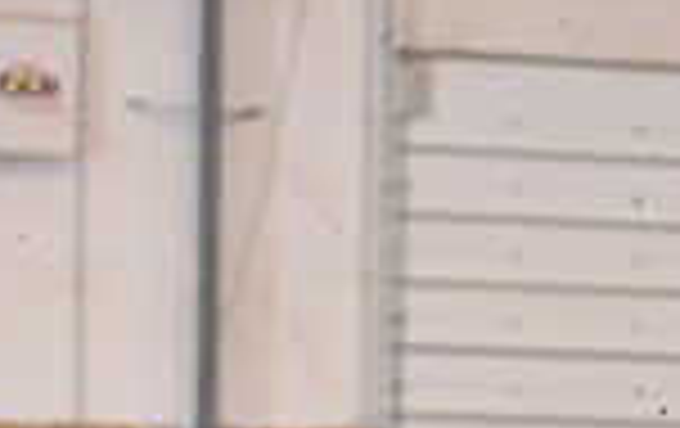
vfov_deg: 3.4
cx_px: 1108
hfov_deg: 5.3
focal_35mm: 391
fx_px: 7260
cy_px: 818
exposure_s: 1/250
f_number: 3.2
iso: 1000
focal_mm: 100
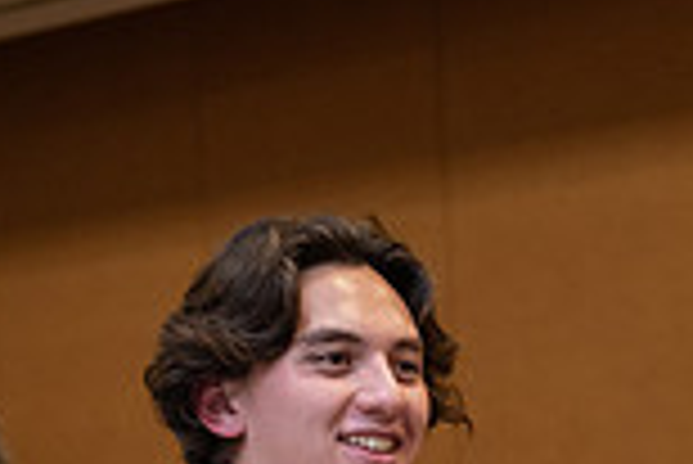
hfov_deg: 11.2
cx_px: 774
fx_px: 3487
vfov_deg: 7.5
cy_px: 728
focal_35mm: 181
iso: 1250
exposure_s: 1/200
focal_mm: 48
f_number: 3.2
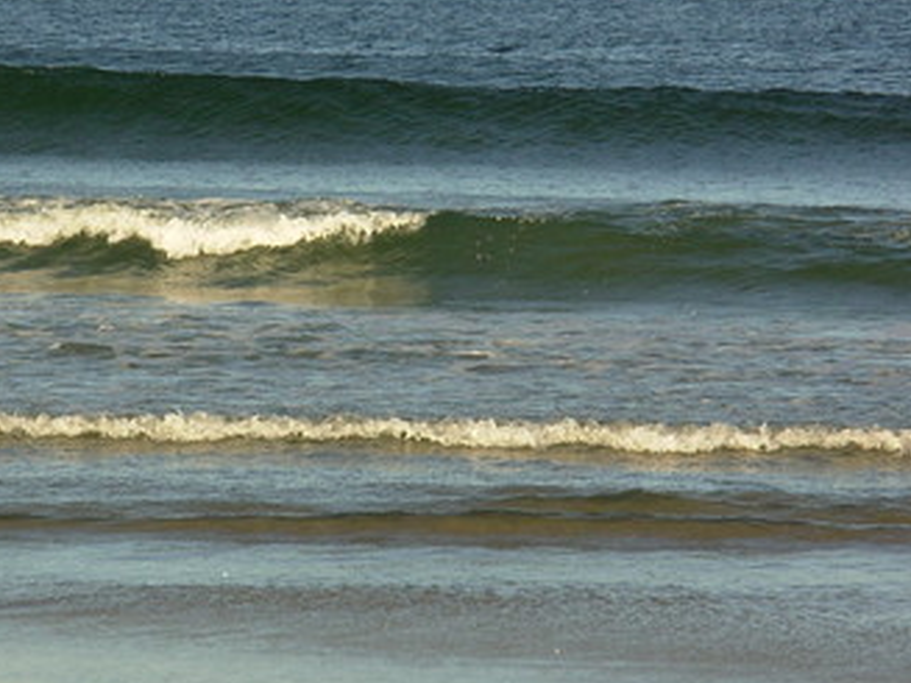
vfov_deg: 4.7
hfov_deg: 6.2
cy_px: 265
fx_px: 8392
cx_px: 171
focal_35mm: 319
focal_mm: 31.4
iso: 50
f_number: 5
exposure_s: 1/384
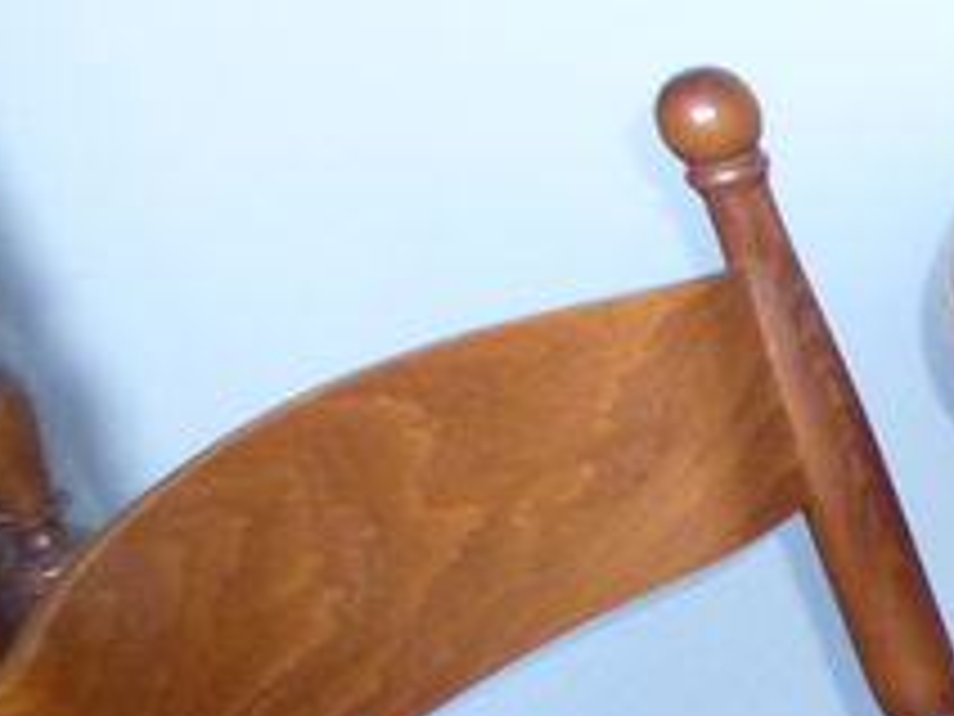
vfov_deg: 12.8
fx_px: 3114
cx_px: 2178
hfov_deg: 13.5
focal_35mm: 113
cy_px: 815
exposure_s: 1/60
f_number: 3.3
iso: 640
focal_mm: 4.3
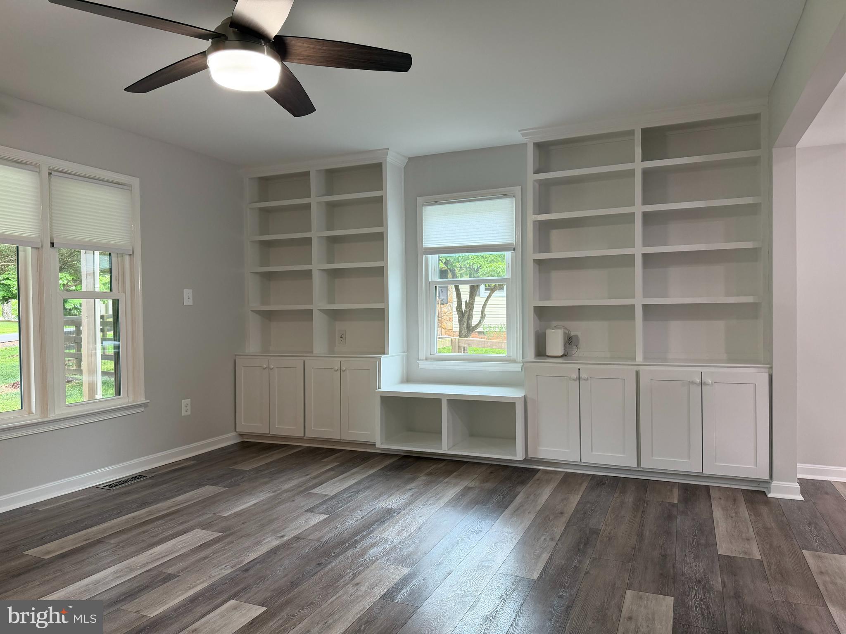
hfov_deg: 71.6
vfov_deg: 56.8
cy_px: 317
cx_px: 423
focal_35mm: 24
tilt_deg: -1.1
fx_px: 587
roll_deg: +0.7
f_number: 1.78
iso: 160
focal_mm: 6.76
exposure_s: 1/60
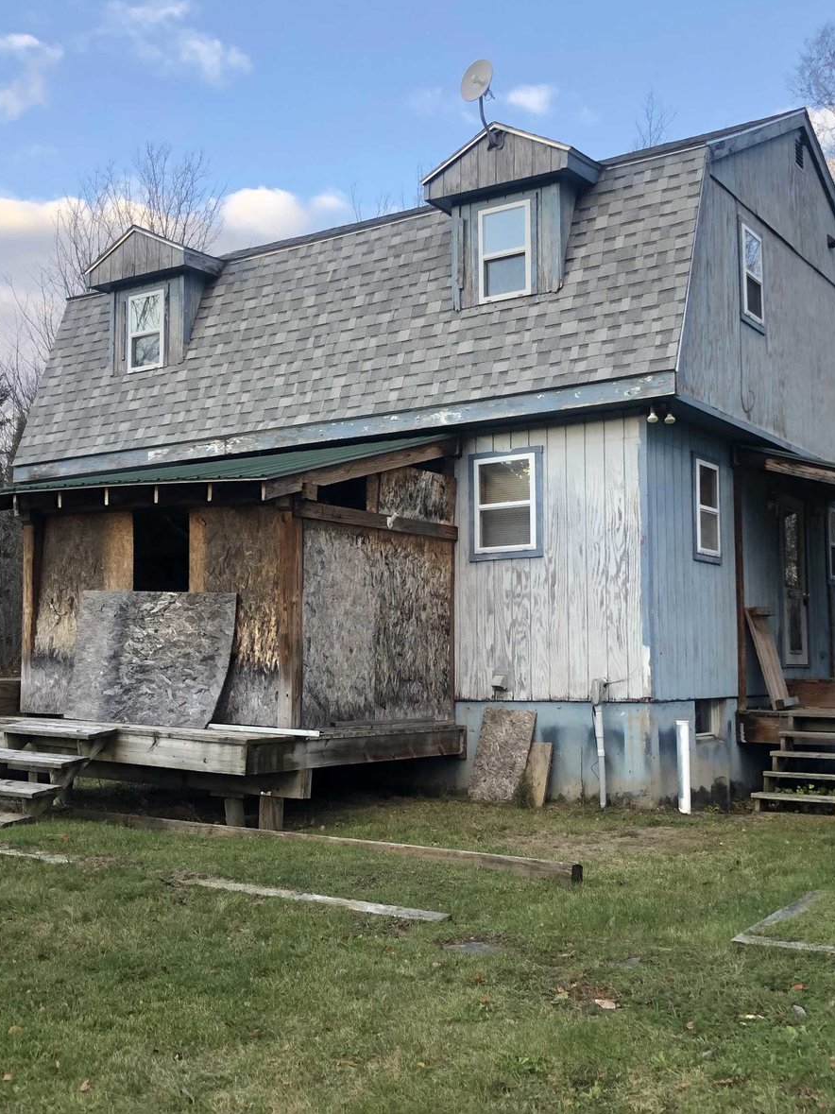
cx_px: 462
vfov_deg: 49.0
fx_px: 1222
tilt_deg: +12.6
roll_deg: +1.2
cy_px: 551
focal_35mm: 38
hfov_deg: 37.7
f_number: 1.8
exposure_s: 1/174
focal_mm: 3.99
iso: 20
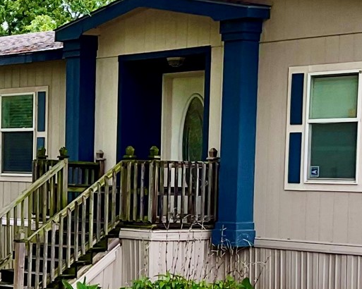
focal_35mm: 113
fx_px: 1210
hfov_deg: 16.2
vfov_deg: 13.6
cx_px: -102
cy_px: 231
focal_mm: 3
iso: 16
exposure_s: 1/129
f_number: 1.8
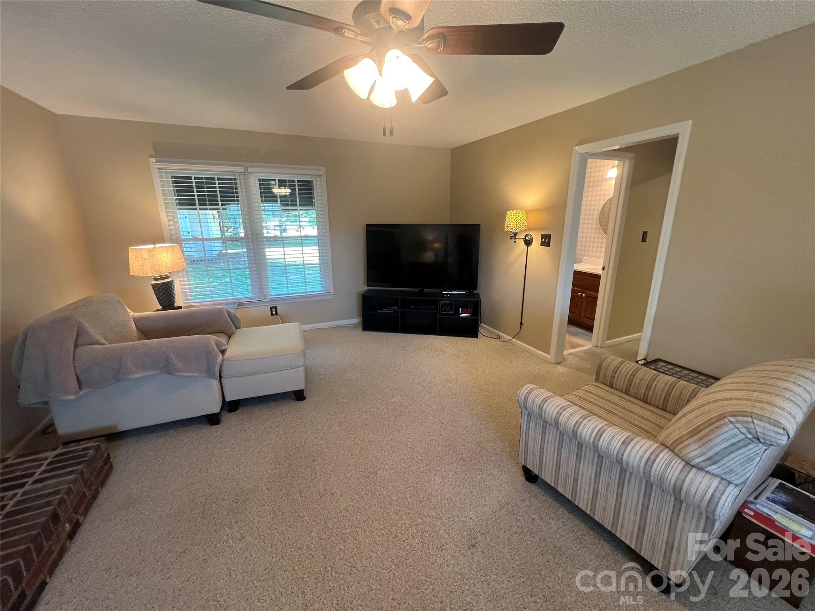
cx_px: 408
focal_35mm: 13
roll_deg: +0.2
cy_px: 306
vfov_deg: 89.9
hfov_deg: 106.2
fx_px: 306
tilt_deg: -15.9
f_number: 1.8
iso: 320
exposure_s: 1/60
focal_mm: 1.57
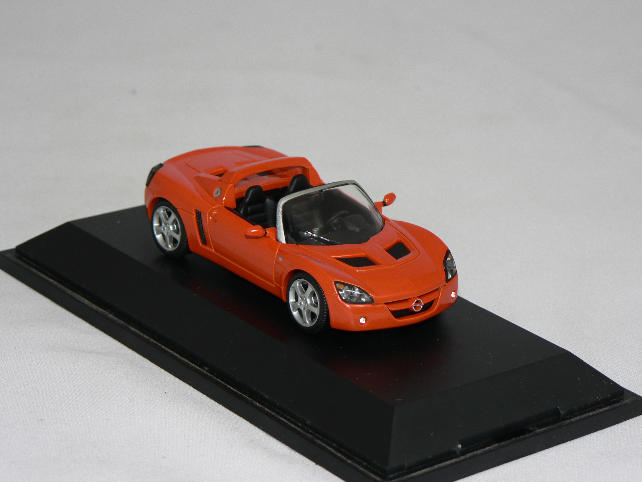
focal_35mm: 124
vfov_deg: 12.0
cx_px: 321
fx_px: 2300
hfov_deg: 15.9
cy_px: 241
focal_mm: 20.7
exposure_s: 1/60
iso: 80
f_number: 3.2
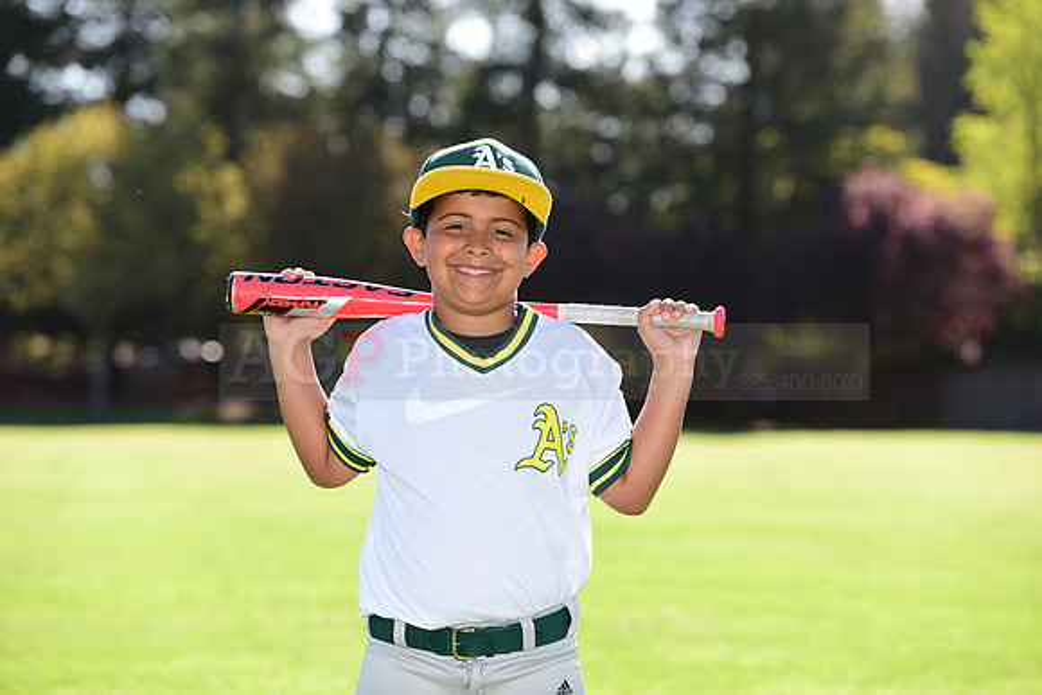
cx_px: 521
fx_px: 4053
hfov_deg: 14.7
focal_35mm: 140
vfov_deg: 9.8
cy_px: 348
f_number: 4.5
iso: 125
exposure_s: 1/320
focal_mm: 140
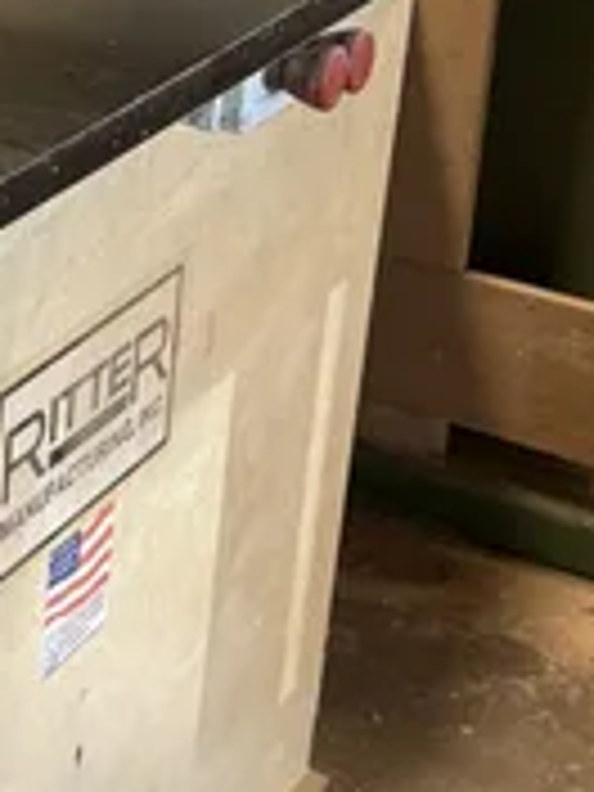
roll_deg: -1.1
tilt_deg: -21.4
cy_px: 216
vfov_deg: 19.2
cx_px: -466
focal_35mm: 102
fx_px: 2334
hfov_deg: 13.1
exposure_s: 1/63
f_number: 1.78
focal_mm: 6.76
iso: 200
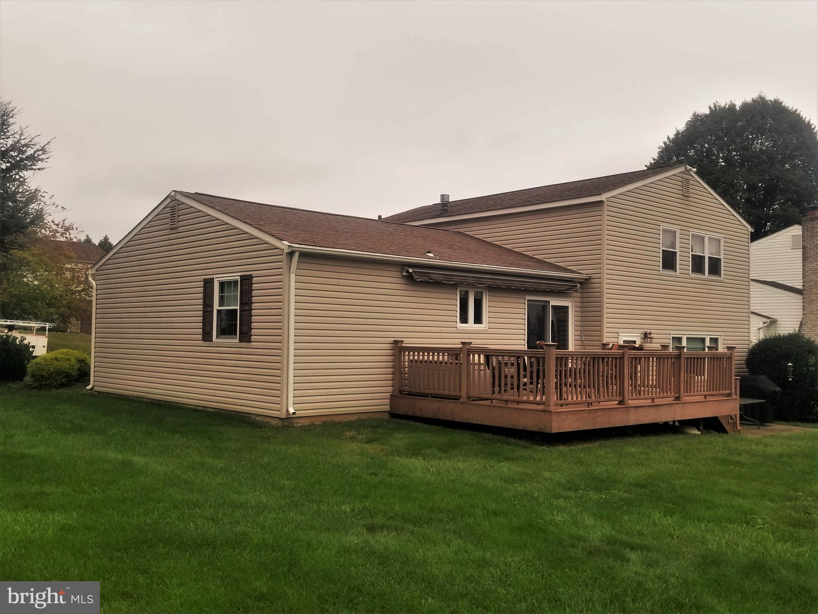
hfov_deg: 67.3
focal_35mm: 26
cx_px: 409
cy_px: 307
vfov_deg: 53.1
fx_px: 614
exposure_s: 1/1045
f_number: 1.7
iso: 50
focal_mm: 4.25
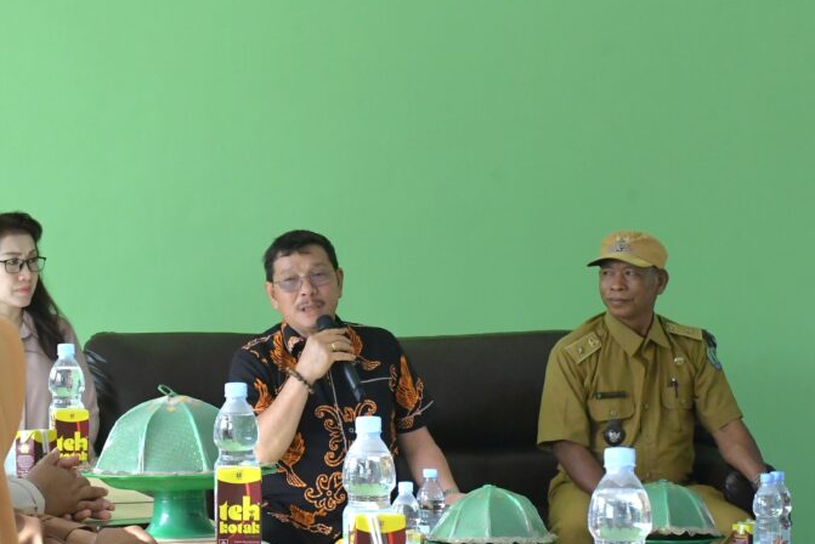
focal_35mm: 119
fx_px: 2695
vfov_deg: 11.5
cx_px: 329
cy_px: 350
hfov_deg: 17.2
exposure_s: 1/125
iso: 3200
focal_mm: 52
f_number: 13
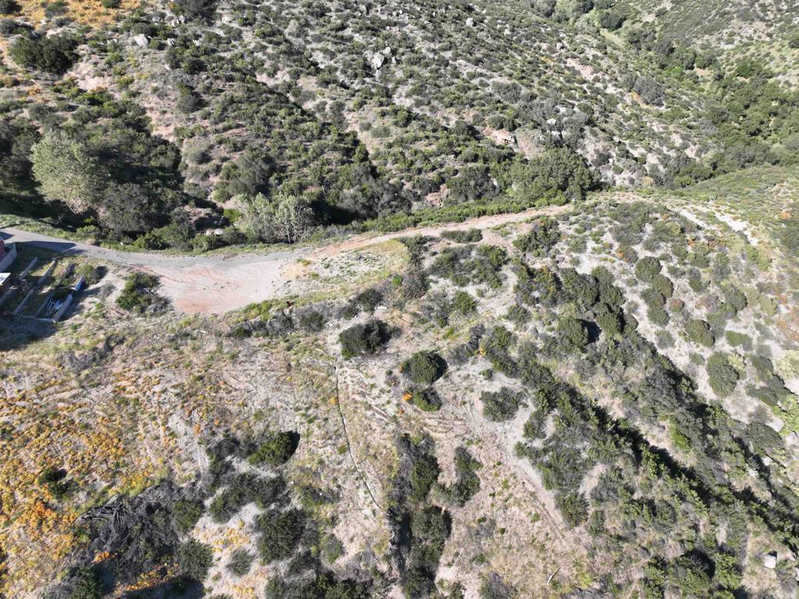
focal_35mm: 24
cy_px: 300
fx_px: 554
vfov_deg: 56.8
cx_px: 400
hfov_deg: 71.6
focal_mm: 12.29
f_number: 2.8
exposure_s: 1/800
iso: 100
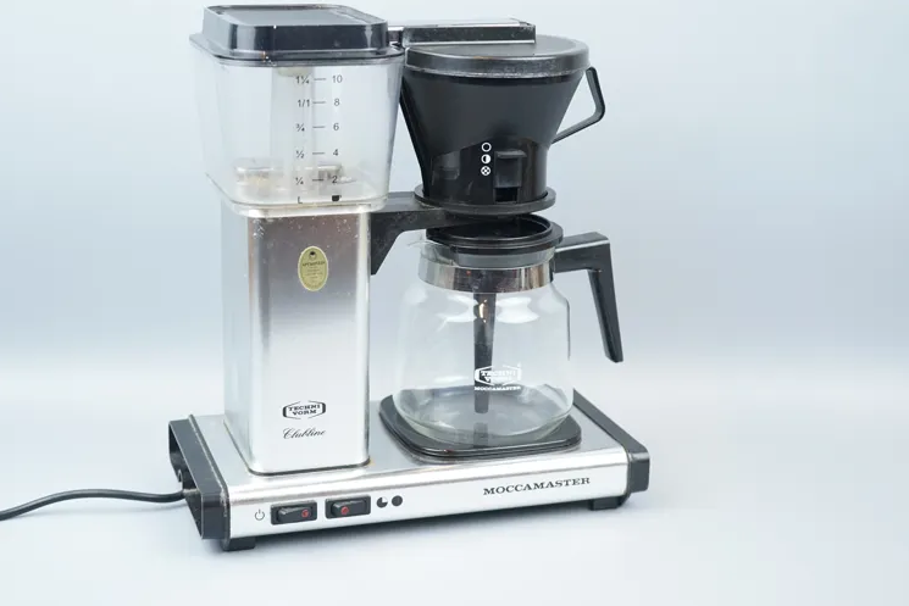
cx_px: 408
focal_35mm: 58
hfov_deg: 34.4
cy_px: 283
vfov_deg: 23.4
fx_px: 1465
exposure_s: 1/60
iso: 250
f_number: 4.5
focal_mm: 48
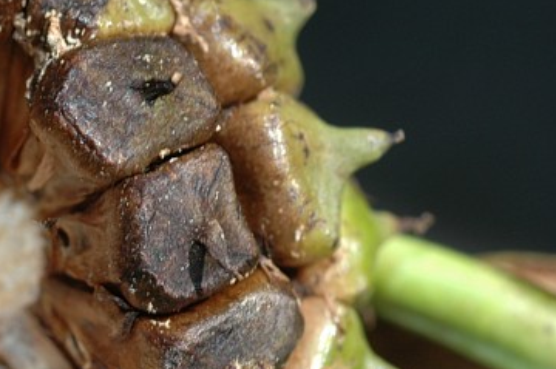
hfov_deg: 10.2
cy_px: 257
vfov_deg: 6.8
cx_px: -3
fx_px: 3085
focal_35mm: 200
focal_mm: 60
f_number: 16
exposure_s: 1/100
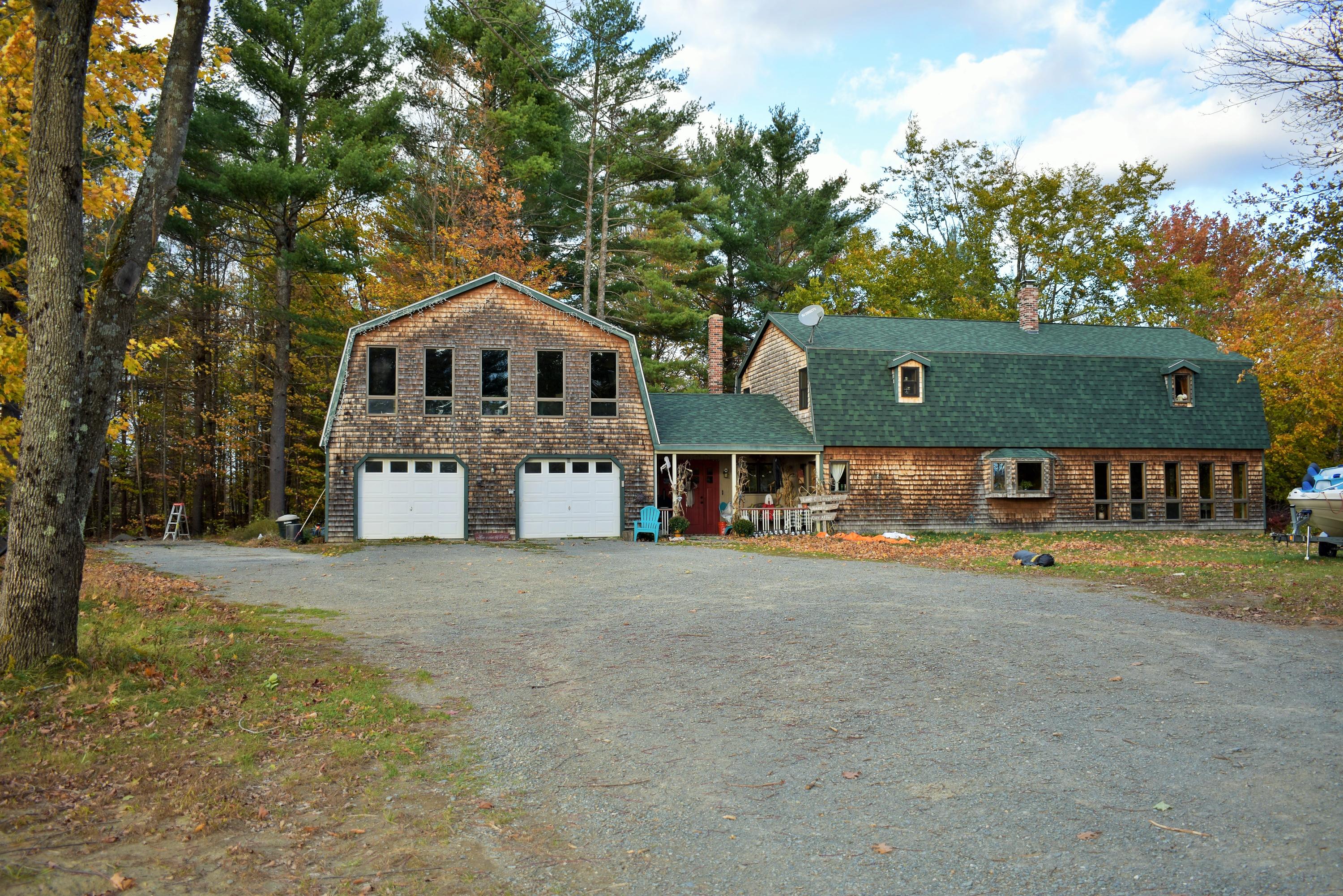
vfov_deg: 41.7
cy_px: 448
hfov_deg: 59.5
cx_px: 672
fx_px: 1175
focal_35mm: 32
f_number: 4.5
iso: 100
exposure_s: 1/200
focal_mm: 21
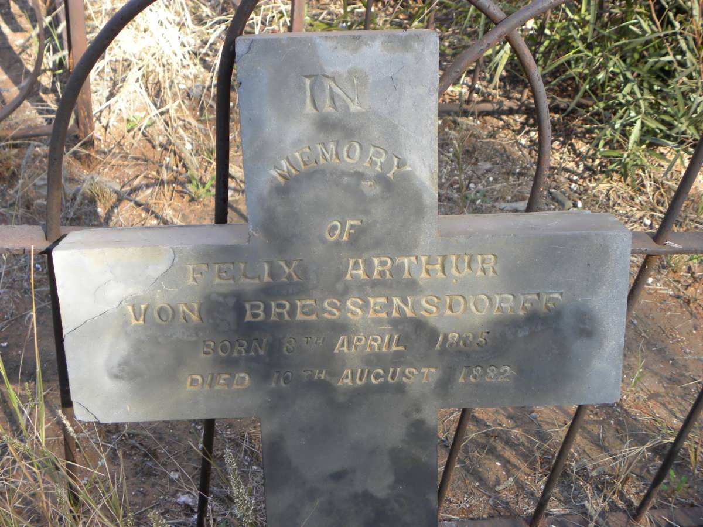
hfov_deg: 41.2
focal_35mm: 46
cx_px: 352
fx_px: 934
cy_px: 264
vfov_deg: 31.5
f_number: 3.2
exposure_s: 1/66.3
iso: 77
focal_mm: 8.2
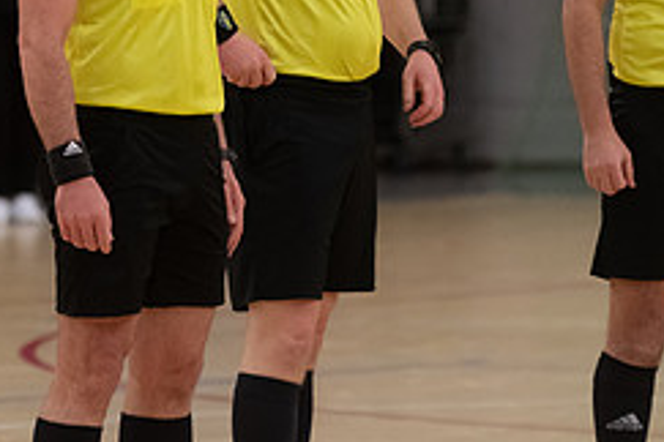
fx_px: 10531
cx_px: 426
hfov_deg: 3.6
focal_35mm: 571
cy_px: 149
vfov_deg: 2.4
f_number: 2.8
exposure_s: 1/800
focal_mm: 150
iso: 800
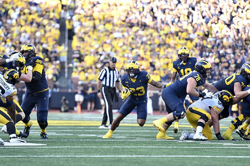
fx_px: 2082
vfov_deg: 4.6
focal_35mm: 300
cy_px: 83
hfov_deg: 6.9
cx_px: 125
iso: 800
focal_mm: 200
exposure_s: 1/1000
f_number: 2.8
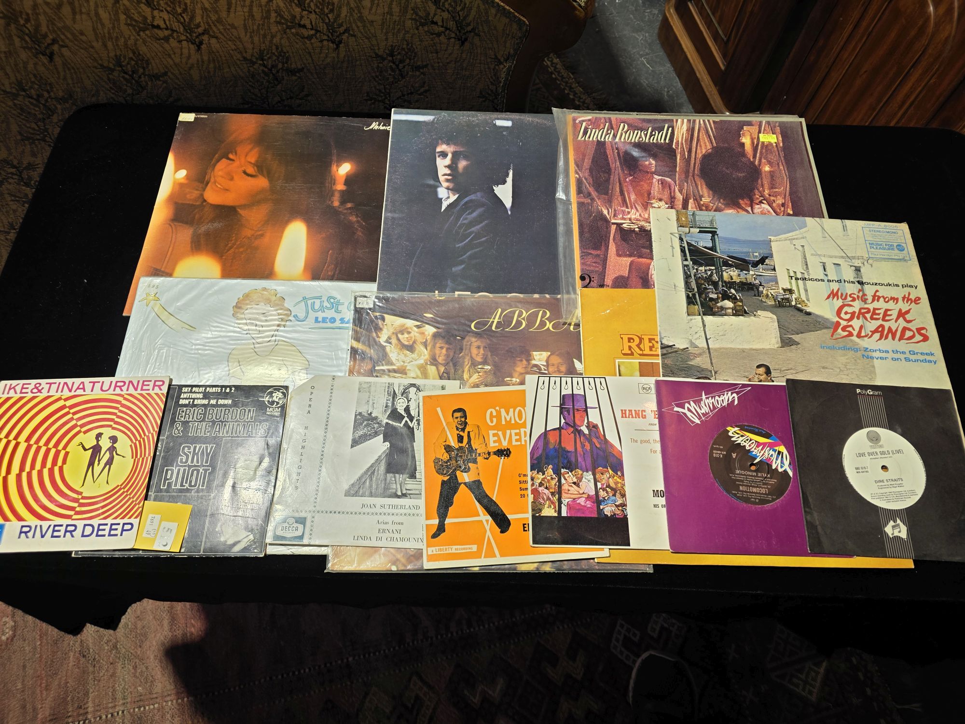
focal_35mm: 23
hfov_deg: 73.9
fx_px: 641
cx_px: 482
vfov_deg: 58.9
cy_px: 362
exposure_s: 1/100
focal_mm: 6.3
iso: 40
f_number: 1.7
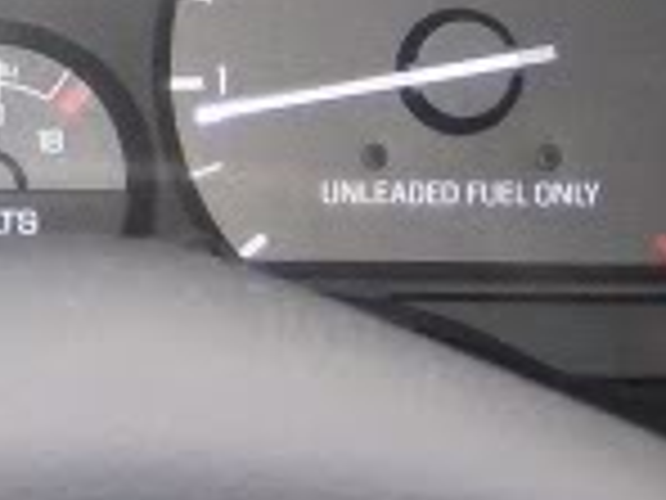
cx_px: -184
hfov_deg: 10.0
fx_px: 3732
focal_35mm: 194
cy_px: -225
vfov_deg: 7.5
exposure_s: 1/60
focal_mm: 6
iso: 200
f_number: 2.8
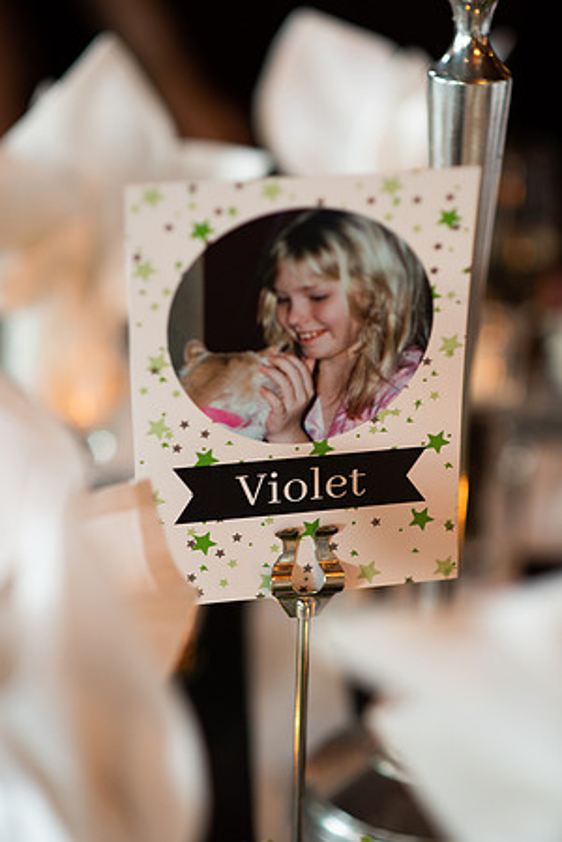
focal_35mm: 85
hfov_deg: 16.1
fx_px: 1990
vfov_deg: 23.9
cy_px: 421
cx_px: 281
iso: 640
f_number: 2
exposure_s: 1/125
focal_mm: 85
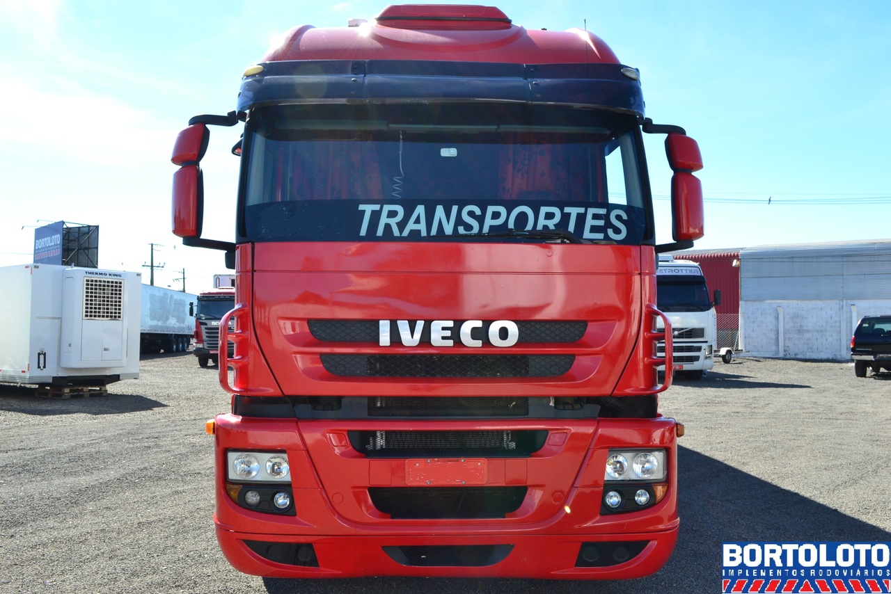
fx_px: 817
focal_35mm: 33
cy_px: 297
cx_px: 446
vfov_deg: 40.0
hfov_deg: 57.2
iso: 400
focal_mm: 22
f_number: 10
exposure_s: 1/200
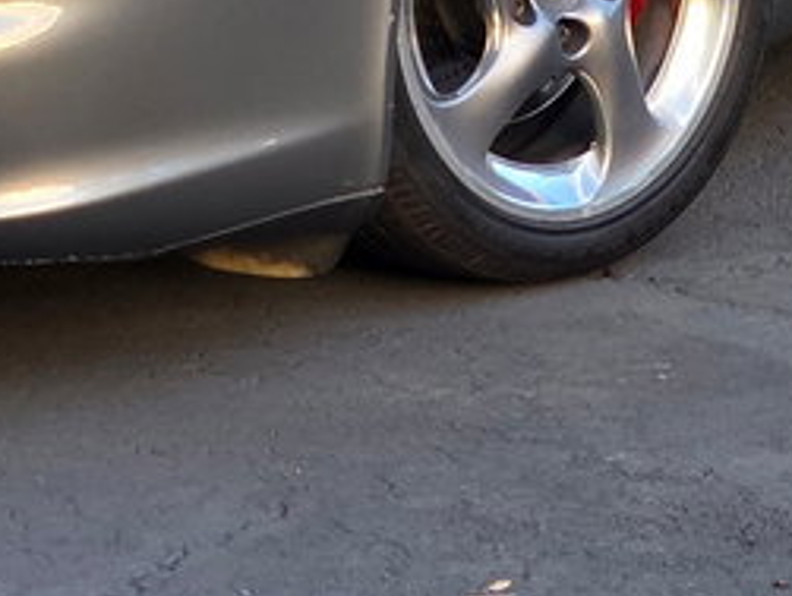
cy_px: -555
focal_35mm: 281
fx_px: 6438
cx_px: 284
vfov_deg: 5.2
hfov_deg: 7.0
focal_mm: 7.9
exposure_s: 1/120
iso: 160
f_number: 2.4
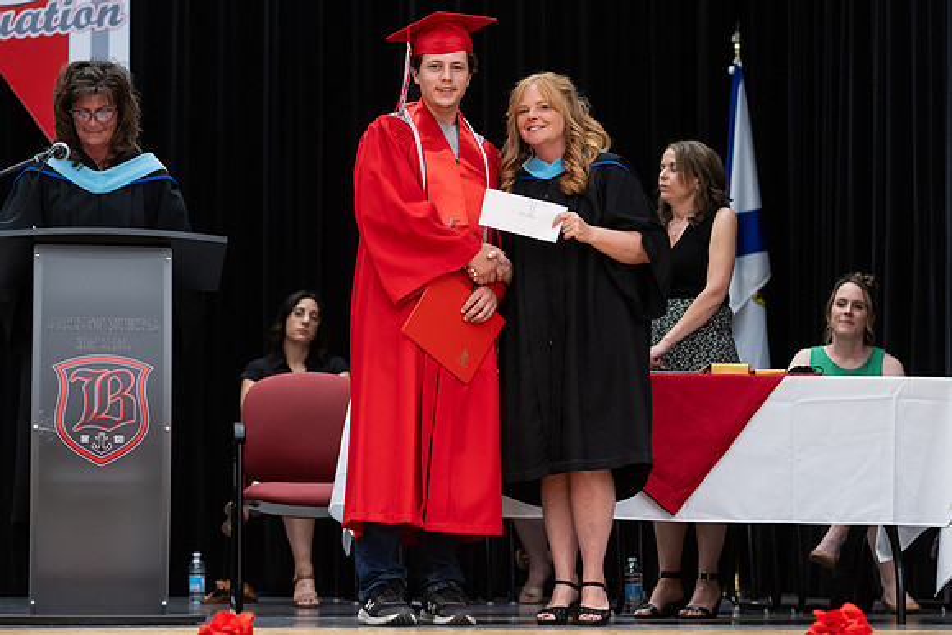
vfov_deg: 11.9
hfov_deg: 17.8
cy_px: 310
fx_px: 3041
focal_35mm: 115
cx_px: 506
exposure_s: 1/200
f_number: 2.8
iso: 1000
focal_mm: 85
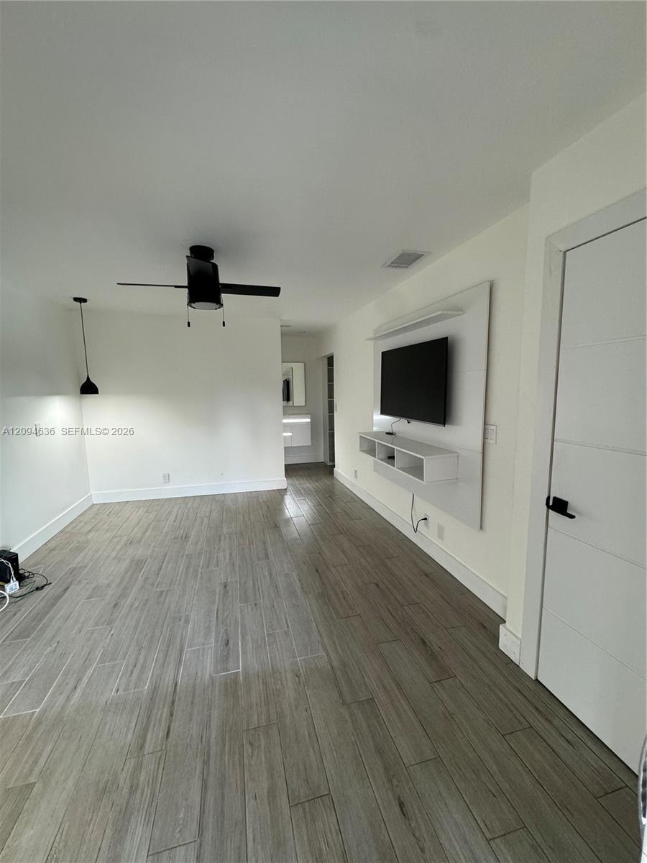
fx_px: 349
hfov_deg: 85.7
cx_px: 324
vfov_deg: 102.1
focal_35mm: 14
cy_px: 432
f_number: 2.2
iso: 250
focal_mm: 2.22
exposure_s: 1/60
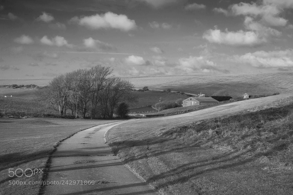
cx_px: 146
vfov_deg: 27.5
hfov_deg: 40.3
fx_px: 399
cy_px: 98
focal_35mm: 49
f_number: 11
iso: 500
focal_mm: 48
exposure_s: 1/400
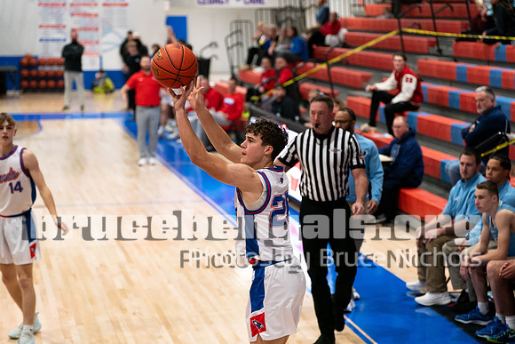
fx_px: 1302
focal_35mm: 91
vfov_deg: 15.0
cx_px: 258
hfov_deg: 22.4
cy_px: 172
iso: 2500
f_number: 2.8
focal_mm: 91
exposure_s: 1/1000
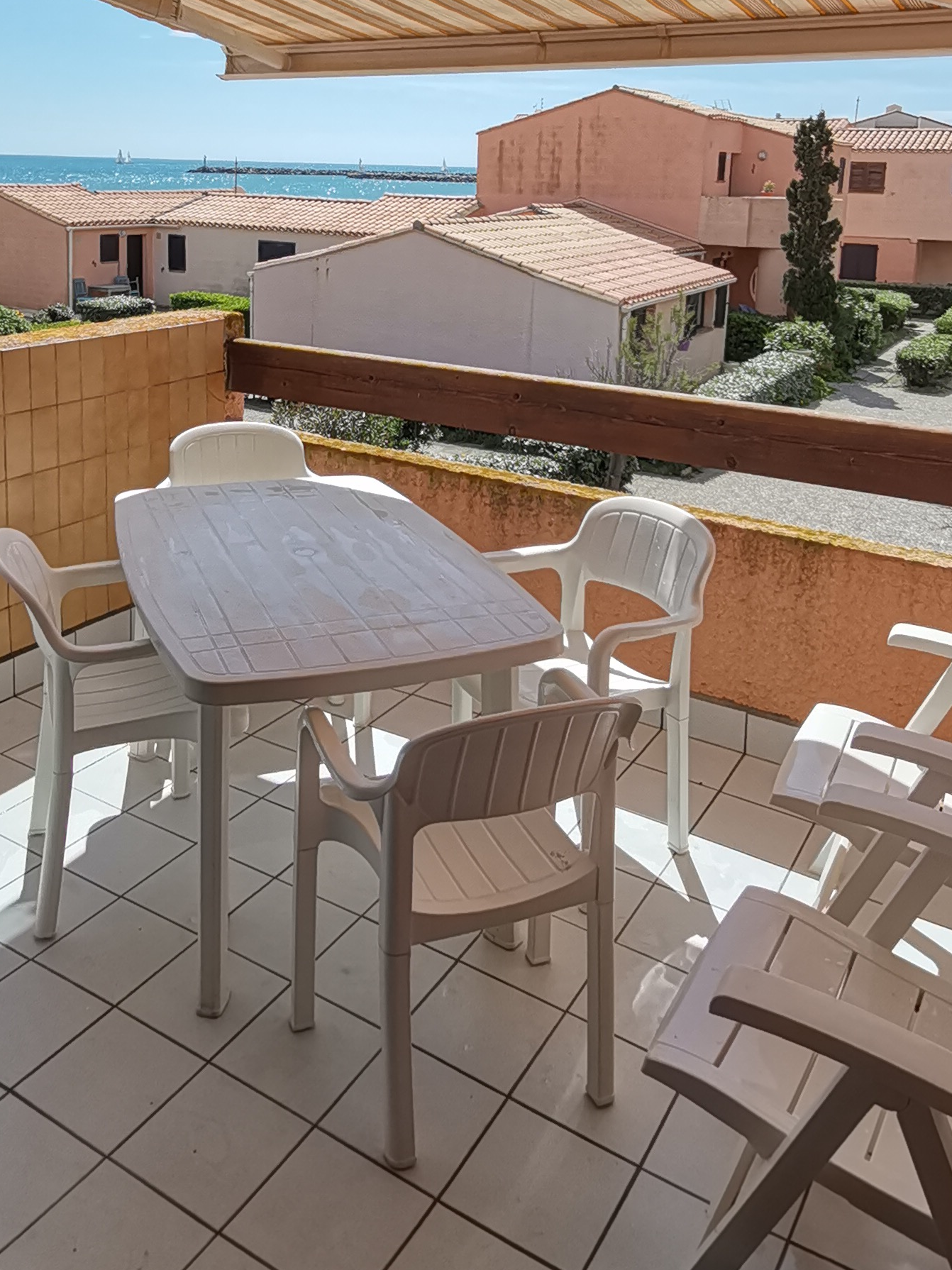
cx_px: 394
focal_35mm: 31
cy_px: 326
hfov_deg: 45.3
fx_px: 1137
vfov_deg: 55.7
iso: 50
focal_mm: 1.78
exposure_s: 1/1965
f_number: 2.4
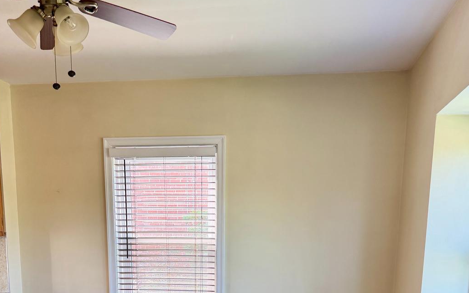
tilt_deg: -9.7
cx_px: 214
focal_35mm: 38
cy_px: 322
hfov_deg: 51.5
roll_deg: -1.0
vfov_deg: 30.1
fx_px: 486
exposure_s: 1/121
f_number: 1.78
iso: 160
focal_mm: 6.76
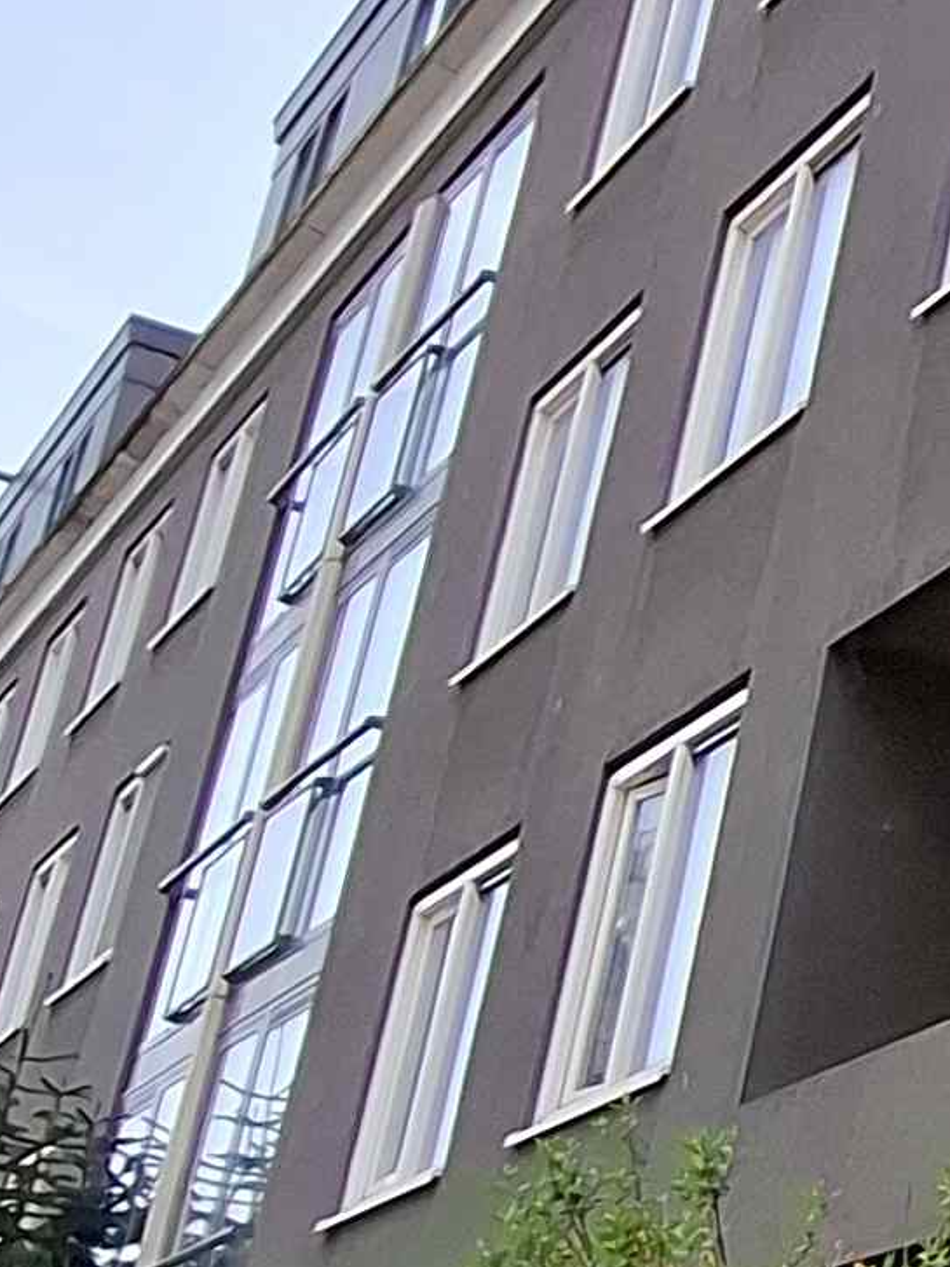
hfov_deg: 14.7
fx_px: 2672
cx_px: 2139
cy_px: 708
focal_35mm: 73
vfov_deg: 26.7
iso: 40
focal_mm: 1.74
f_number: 2.2
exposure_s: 1/556
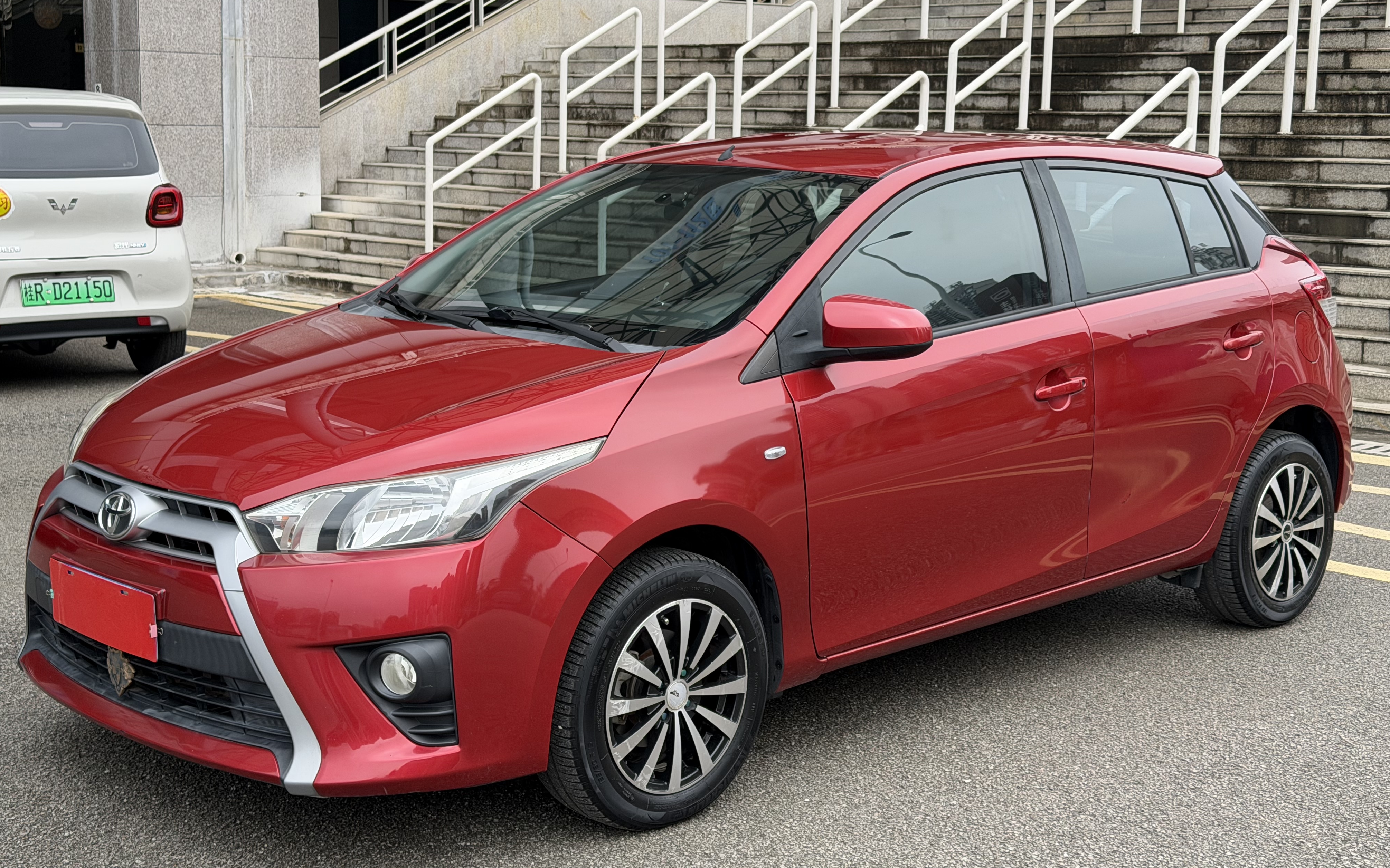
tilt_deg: -7.2
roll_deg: -0.9
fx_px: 1932
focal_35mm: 51
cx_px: 694
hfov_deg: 39.6
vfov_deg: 25.3
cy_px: 347
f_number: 1.78
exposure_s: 1/1980
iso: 80
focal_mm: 6.76
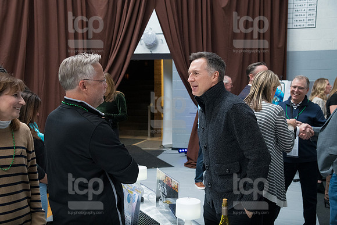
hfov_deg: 41.1
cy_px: 112
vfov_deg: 28.1
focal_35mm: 48
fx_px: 449
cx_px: 168
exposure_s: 1/250
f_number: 5.6
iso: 4000
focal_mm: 48
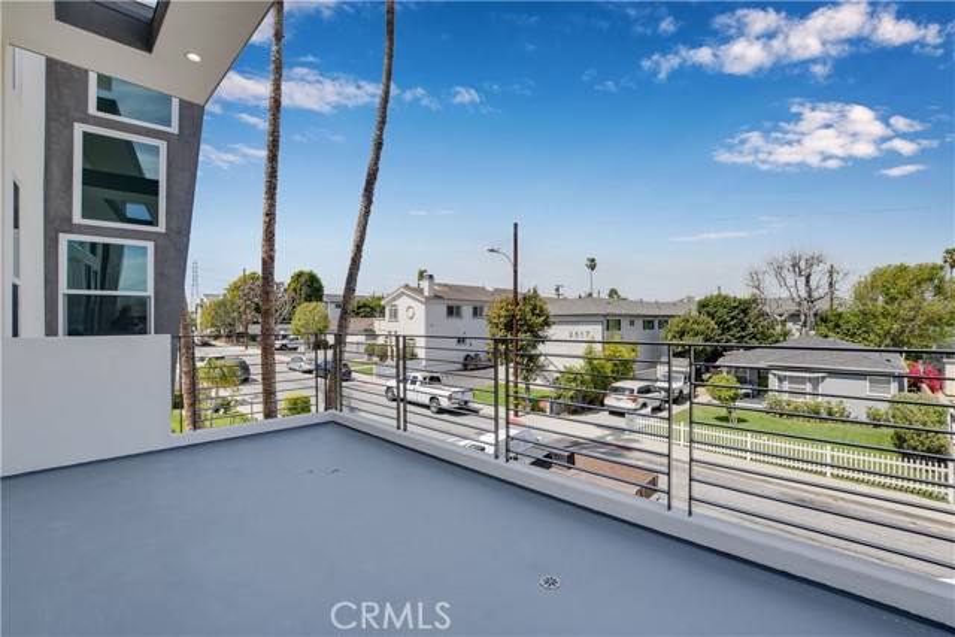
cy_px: 318
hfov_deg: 100.4
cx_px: 478
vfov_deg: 77.4
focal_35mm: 15
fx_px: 398
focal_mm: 10
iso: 400
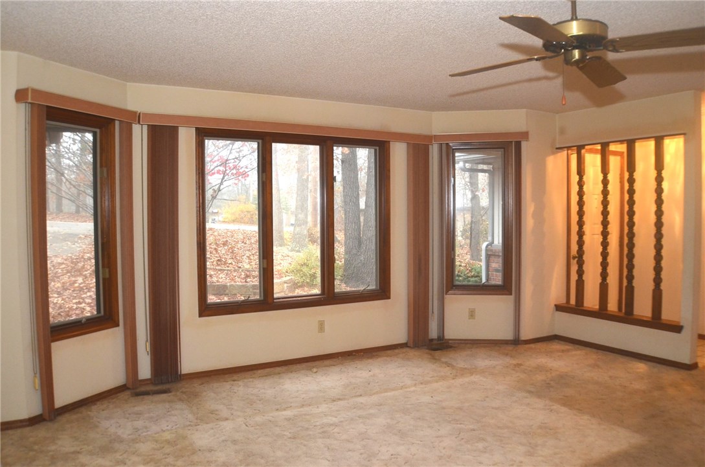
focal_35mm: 34
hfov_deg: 55.2
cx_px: 352
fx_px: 674
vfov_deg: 38.2
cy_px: 234
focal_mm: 23
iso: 800
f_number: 4
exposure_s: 1/60
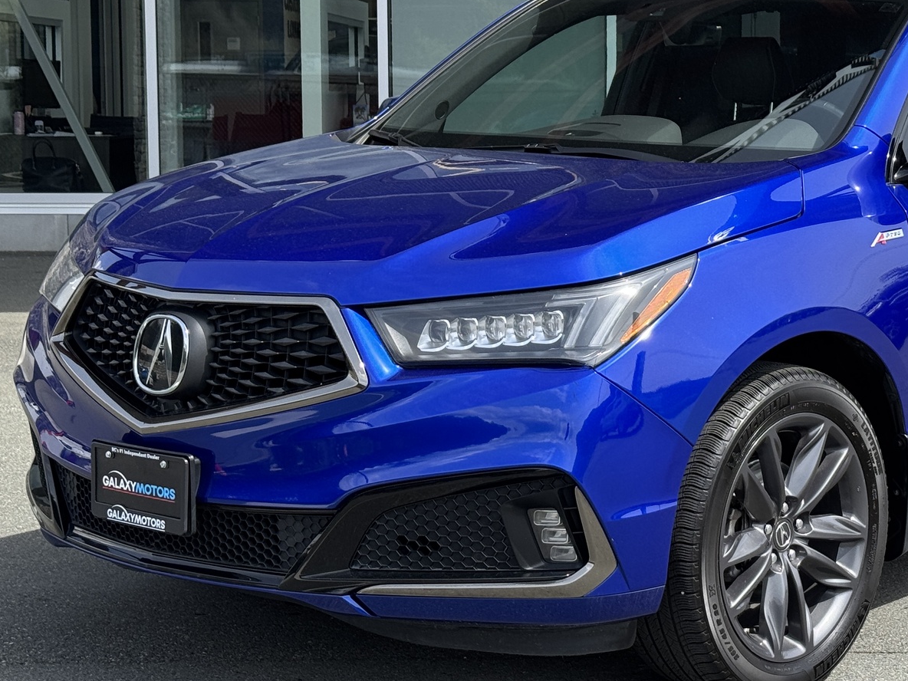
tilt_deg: -3.4
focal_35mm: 83
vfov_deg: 17.7
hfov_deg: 23.3
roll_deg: +0.2
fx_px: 2177
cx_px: 680
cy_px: 237
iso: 64
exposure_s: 1/2045
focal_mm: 6.76
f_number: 1.78
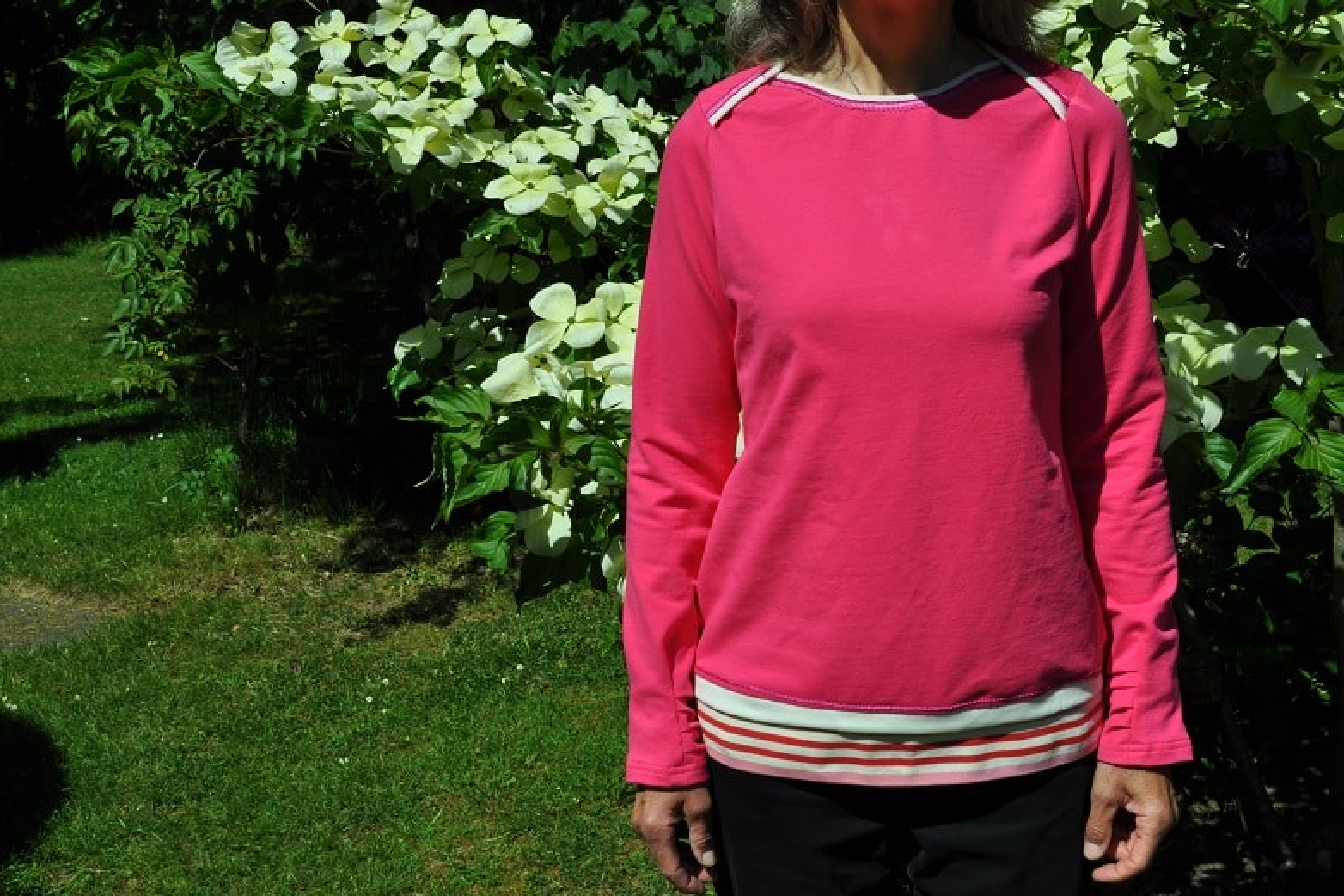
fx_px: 1717
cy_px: 453
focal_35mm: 46
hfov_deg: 42.8
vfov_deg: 29.2
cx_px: 663
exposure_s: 1/500
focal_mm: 30
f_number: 11
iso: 200
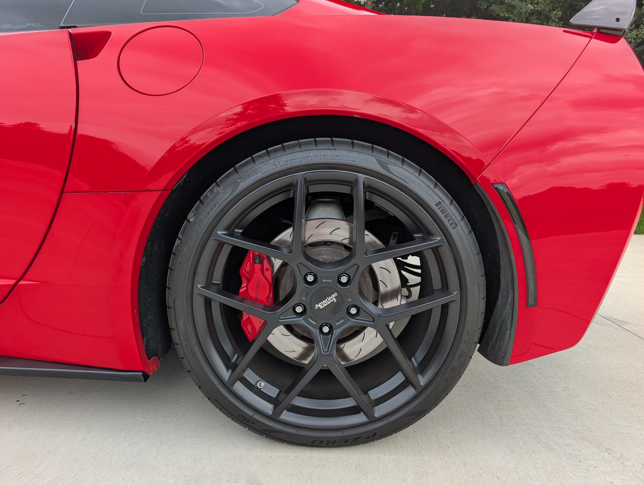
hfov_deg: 71.5
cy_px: 242
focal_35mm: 24
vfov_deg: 56.9
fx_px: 447
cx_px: 322
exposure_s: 1/221
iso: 22
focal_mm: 6.9
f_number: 1.68
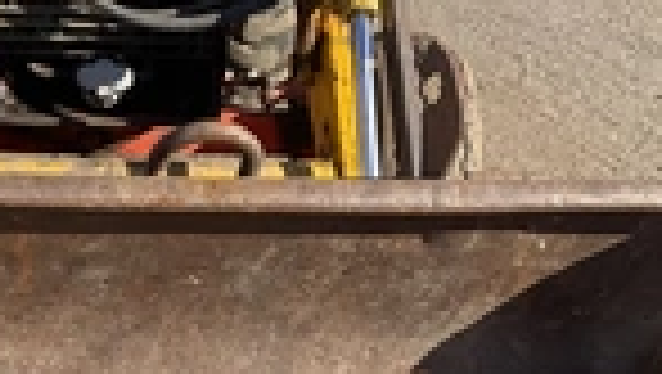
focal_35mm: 86
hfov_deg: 24.4
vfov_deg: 13.8
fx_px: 1511
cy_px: 424
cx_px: 158
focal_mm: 3
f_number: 1.8
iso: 25
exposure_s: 1/816
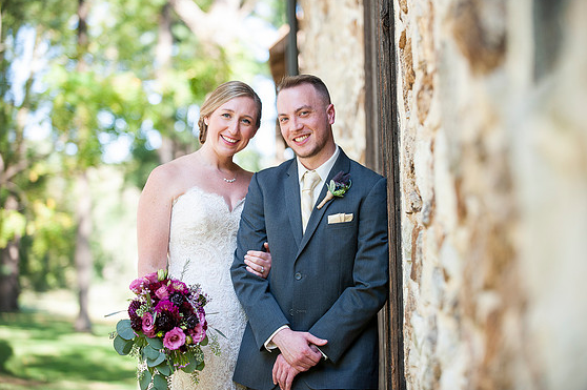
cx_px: 304
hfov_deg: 19.3
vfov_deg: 12.9
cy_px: 188
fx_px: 1727
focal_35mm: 106
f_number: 2.8
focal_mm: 102
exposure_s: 1/640
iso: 400
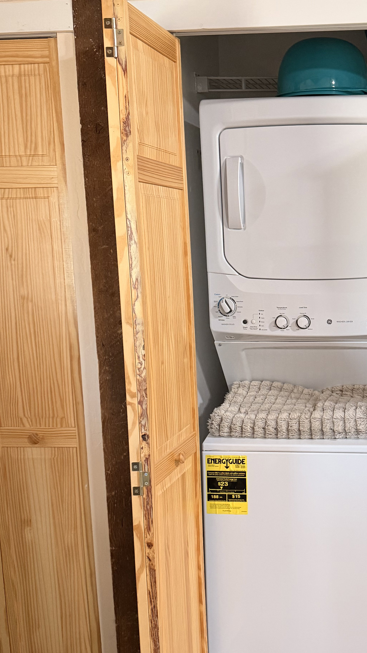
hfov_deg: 27.5
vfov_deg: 49.4
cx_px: 356
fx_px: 709
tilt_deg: -8.4
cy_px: 339
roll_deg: +0.1
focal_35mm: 41
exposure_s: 1/60
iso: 320
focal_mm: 6.76
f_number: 1.78
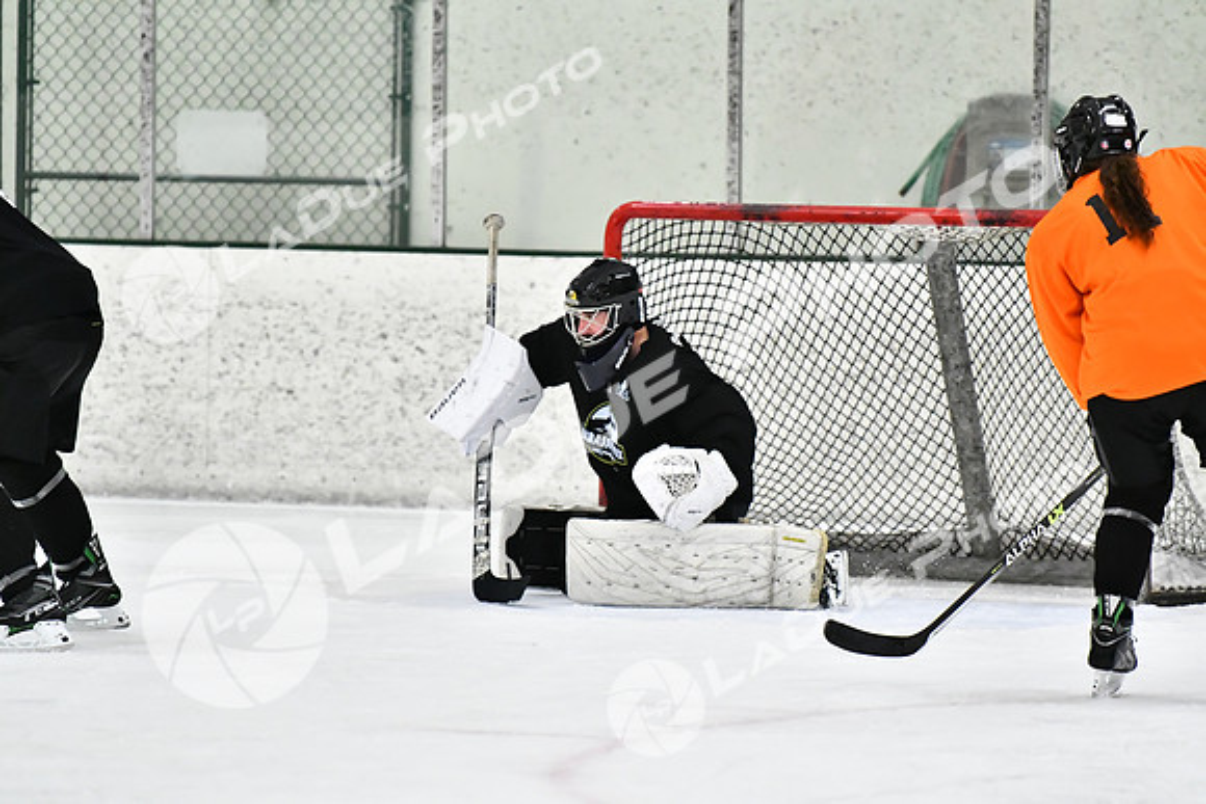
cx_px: 603
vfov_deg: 4.8
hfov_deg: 7.2
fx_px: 9549
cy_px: 402
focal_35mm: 285
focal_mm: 190
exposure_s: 1/1250
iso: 5000
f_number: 2.8
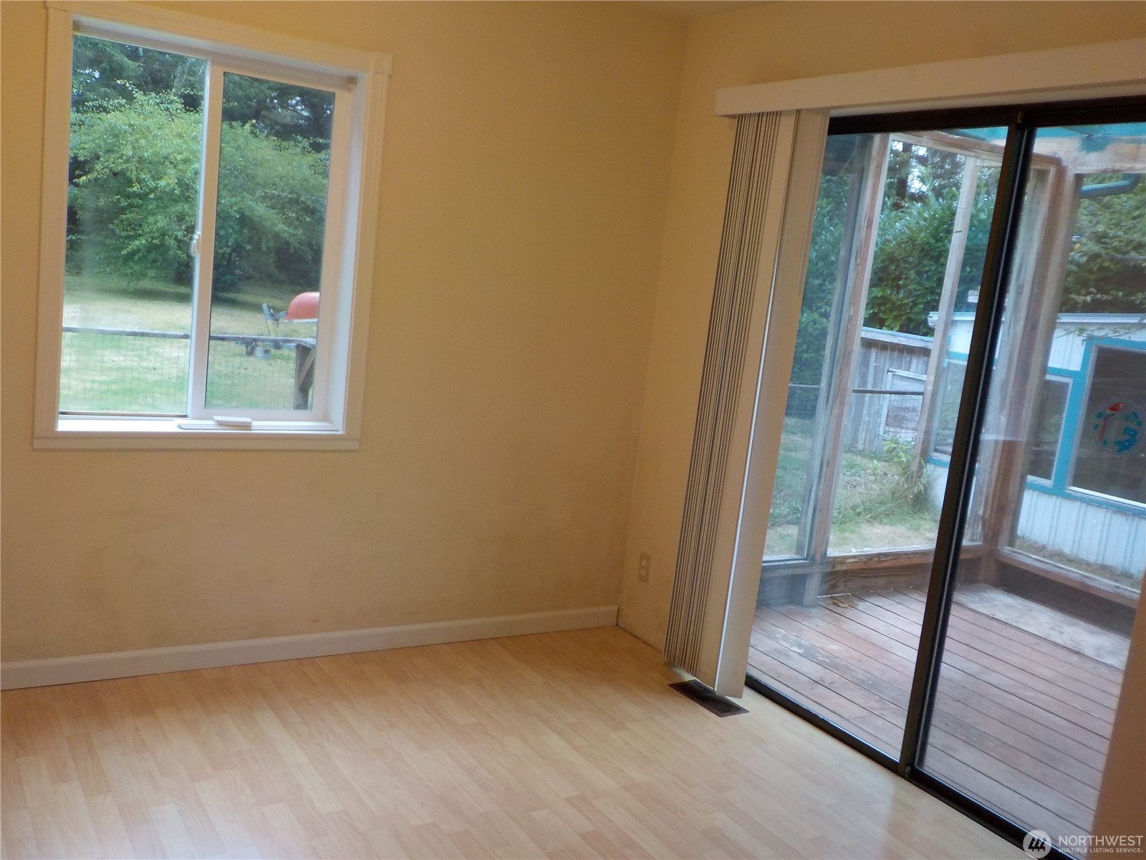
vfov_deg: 46.8
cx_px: 573
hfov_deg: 60.0
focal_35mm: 30
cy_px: 430
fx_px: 993
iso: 160
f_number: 3.3
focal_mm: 4.1
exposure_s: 1/30
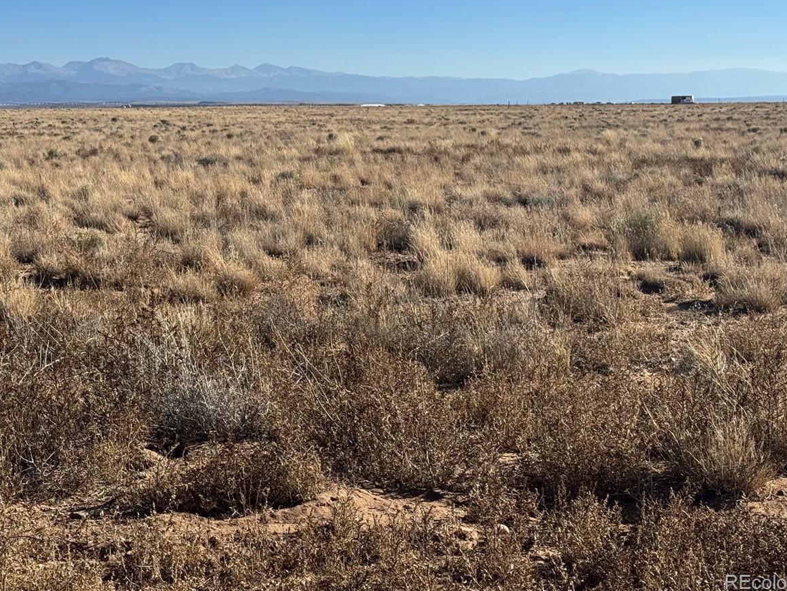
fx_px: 1501
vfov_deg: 22.2
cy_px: 190
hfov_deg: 29.3
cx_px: 293
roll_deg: -0.2
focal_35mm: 66
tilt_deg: -3.8
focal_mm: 6.76
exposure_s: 1/5848
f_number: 1.78
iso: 64
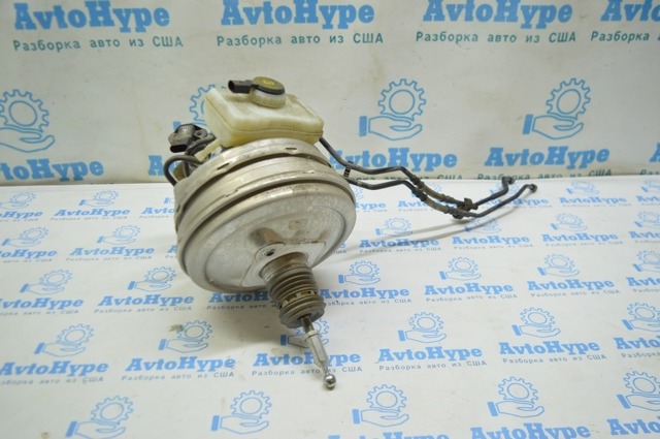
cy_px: 220
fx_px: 549
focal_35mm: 30
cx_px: 330
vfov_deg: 43.5
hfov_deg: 62.0
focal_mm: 20
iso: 400
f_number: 3.8
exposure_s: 1/60
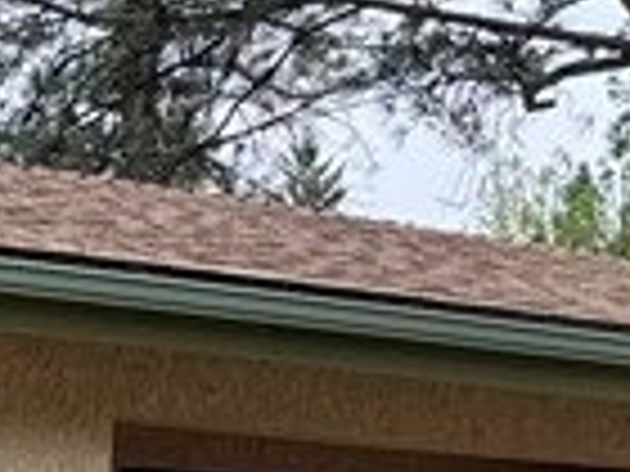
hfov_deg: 9.7
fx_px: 3185
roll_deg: -1.2
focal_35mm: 175
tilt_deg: -3.7
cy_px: 957
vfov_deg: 8.1
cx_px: -976
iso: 80
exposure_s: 1/888
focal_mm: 6.76
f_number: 1.78
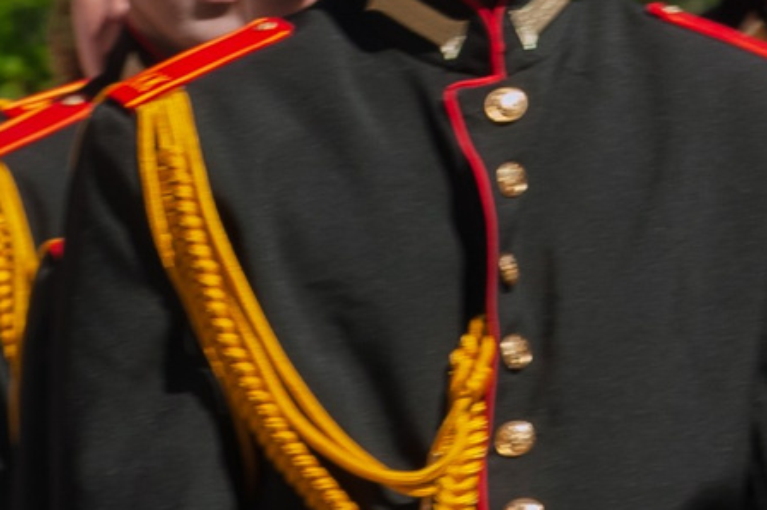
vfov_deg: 2.3
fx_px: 12774
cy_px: -556
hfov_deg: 3.4
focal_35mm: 600
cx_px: 1366
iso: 200
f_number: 10
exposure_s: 1/200
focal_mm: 105
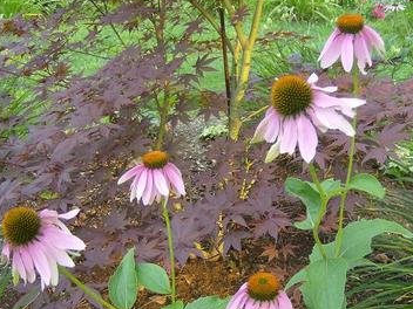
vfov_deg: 32.2
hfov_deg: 42.0
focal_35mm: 45
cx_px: 230
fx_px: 537
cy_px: 169
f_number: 2.8
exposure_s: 1/64
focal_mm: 6
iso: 147
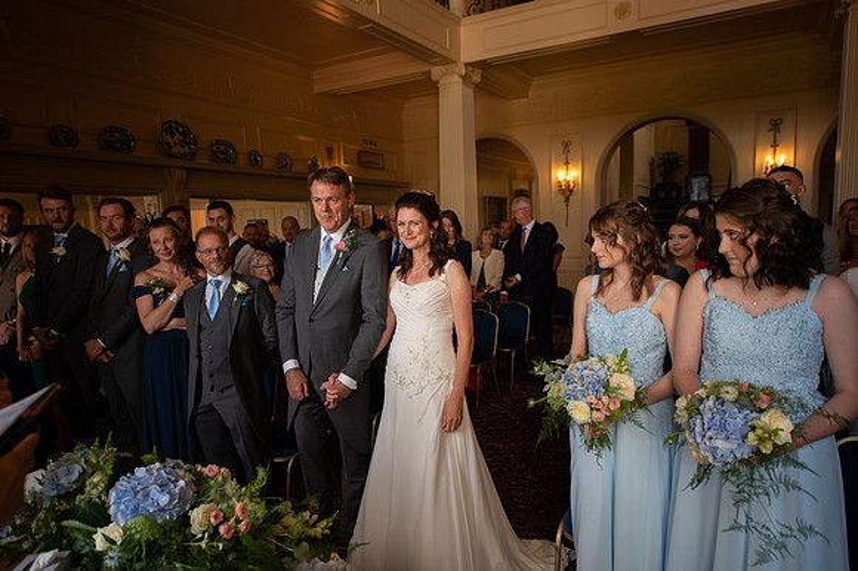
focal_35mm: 24
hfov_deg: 73.8
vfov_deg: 53.1
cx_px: 429
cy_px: 286
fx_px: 572
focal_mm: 24
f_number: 2.8
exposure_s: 1/100
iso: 160
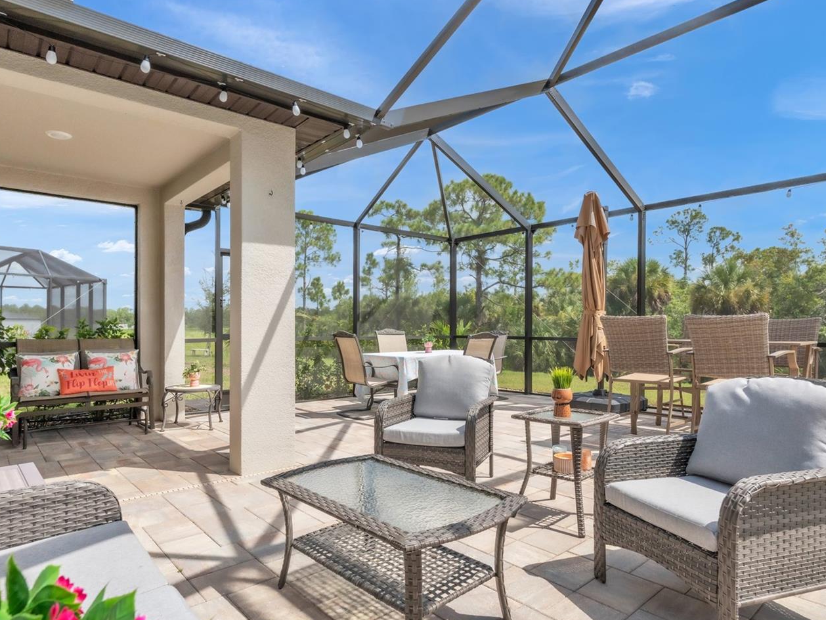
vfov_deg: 61.0
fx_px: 525
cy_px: 334
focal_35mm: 22
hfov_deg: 76.4
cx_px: 411
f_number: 9
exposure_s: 1/1600
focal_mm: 18
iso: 1000
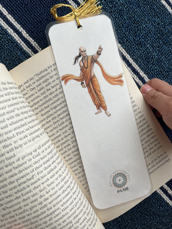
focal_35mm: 26
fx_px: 172
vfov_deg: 67.3
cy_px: 114
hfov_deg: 53.1
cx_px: 86
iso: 50
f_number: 1.6
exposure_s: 1/121
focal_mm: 5.1
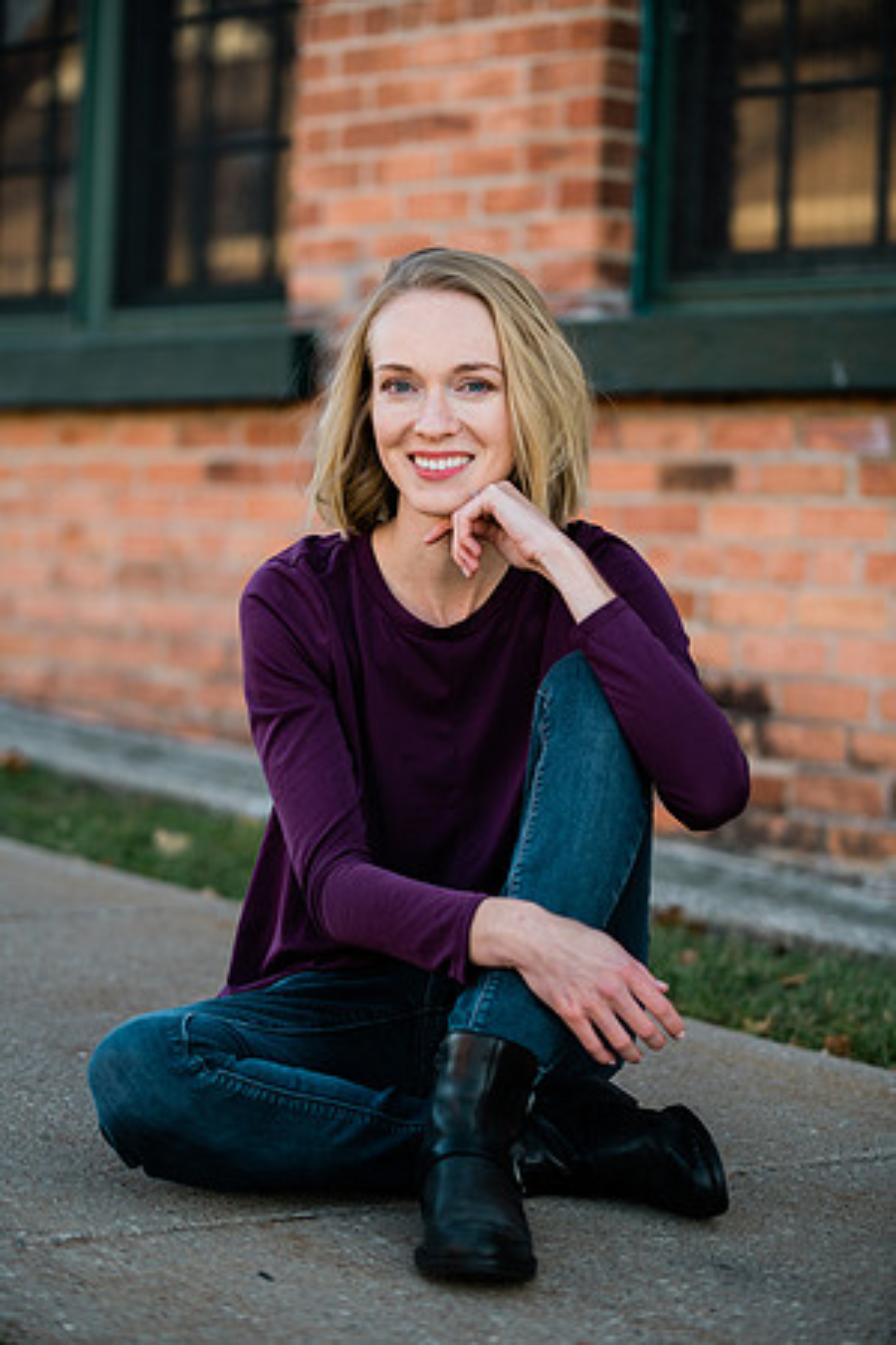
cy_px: 672
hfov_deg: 14.9
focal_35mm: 92
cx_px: 448
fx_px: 3434
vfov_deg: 22.1
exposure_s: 1/320
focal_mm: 92
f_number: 3.2
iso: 125
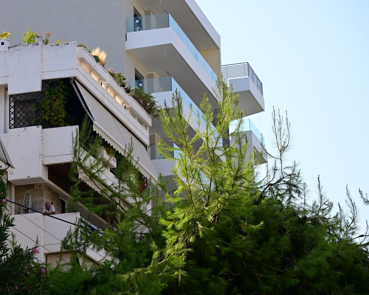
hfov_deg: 14.2
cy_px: 147
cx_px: 167
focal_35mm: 136
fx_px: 1485
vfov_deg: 11.4
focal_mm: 120
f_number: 7.1
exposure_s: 1/250
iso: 100
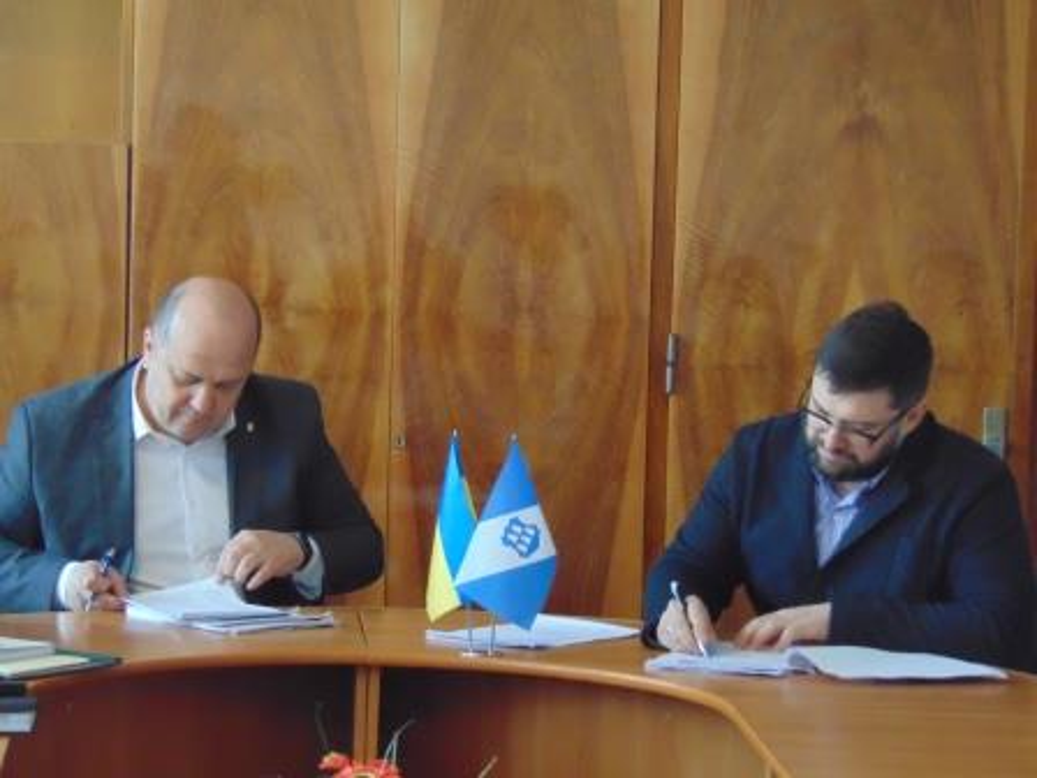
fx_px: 3984
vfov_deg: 11.1
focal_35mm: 133
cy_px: 389
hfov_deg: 14.8
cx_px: 518
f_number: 4
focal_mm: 23.9
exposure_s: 1/20
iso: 640
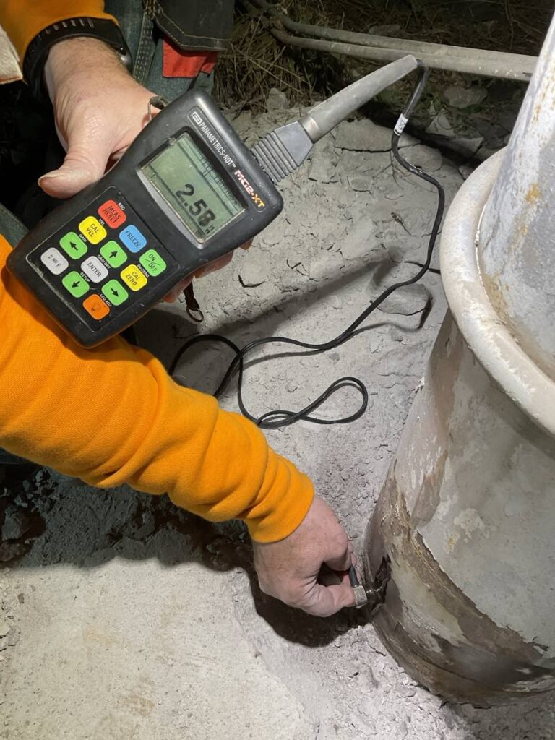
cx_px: 278
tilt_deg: -50.5
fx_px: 620
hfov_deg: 48.2
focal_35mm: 29
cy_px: 370
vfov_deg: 61.7
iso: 64
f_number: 1.8
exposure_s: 1/60
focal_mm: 3
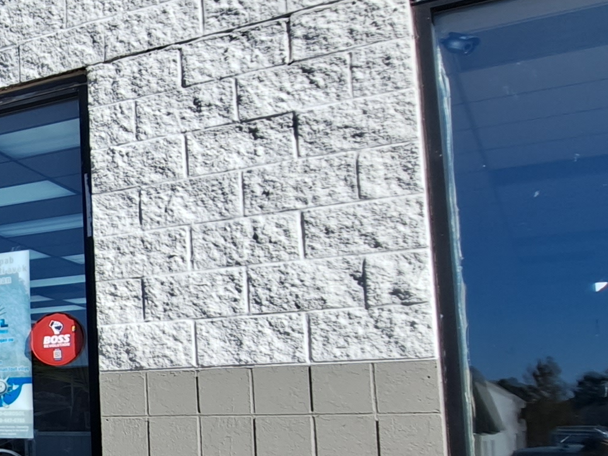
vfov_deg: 27.5
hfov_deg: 26.4
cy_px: 361
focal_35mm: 52
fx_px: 913
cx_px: -309
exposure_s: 1/973
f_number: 2.2
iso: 50
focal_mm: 1.74
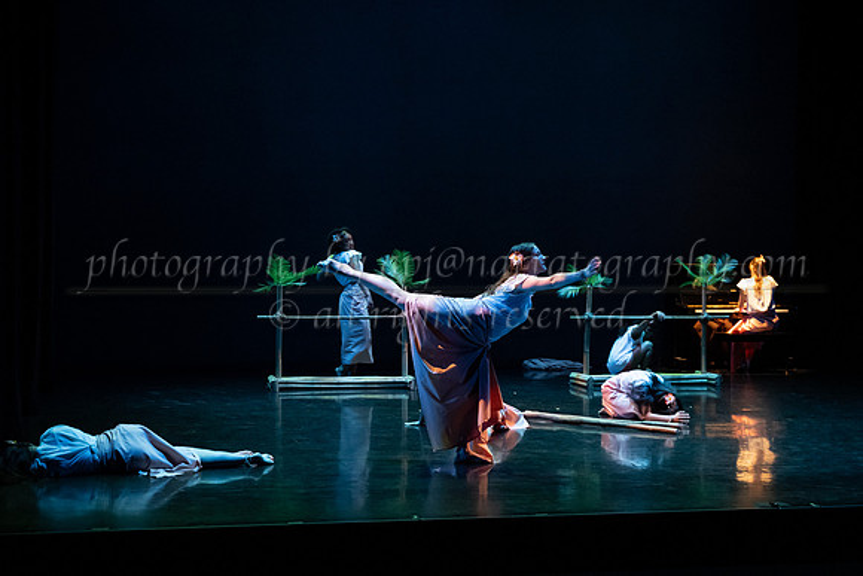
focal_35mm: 57
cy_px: 287
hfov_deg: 35.0
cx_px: 445
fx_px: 1369
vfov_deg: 23.7
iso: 4000
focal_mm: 54
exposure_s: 1/320
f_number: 3.2
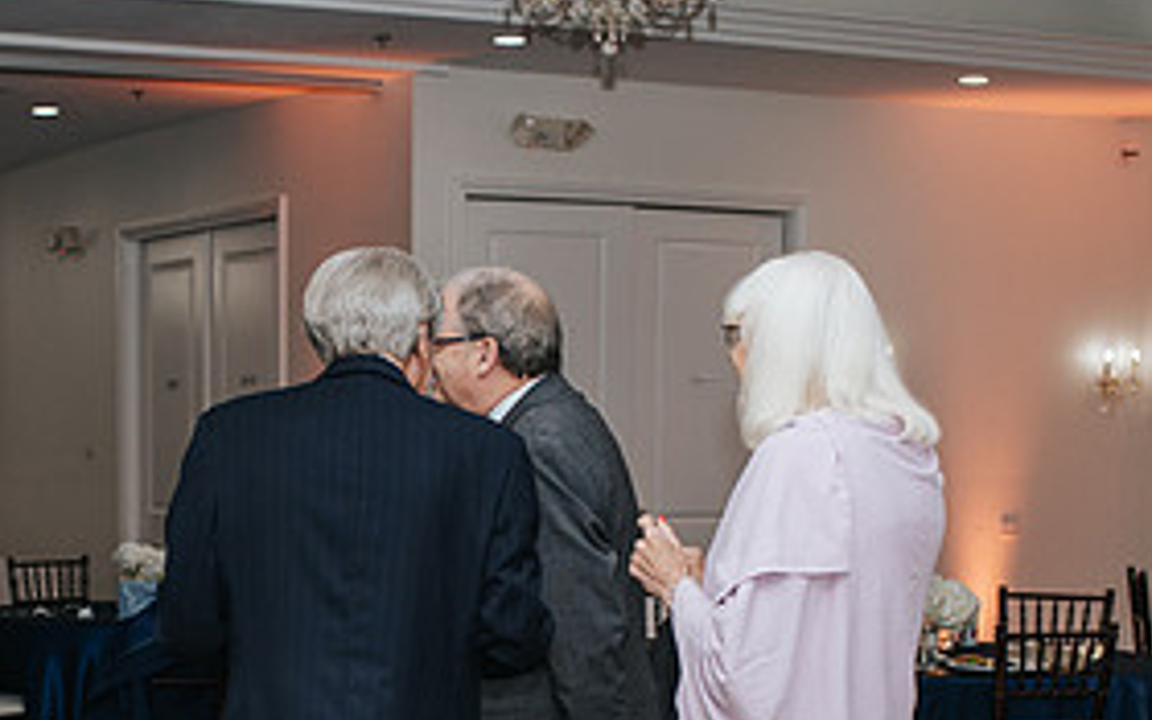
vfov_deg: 14.6
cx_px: 236
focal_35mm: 87
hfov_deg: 23.5
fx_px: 2731
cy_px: 822
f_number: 3.2
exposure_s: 1/200
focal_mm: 35
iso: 800
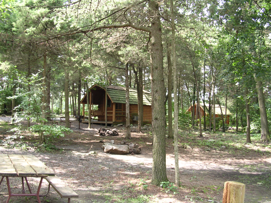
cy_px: 102
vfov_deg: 37.7
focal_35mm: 38
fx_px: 297
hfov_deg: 49.0
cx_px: 136
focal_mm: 5.8
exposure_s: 1/44.4
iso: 100
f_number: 2.8
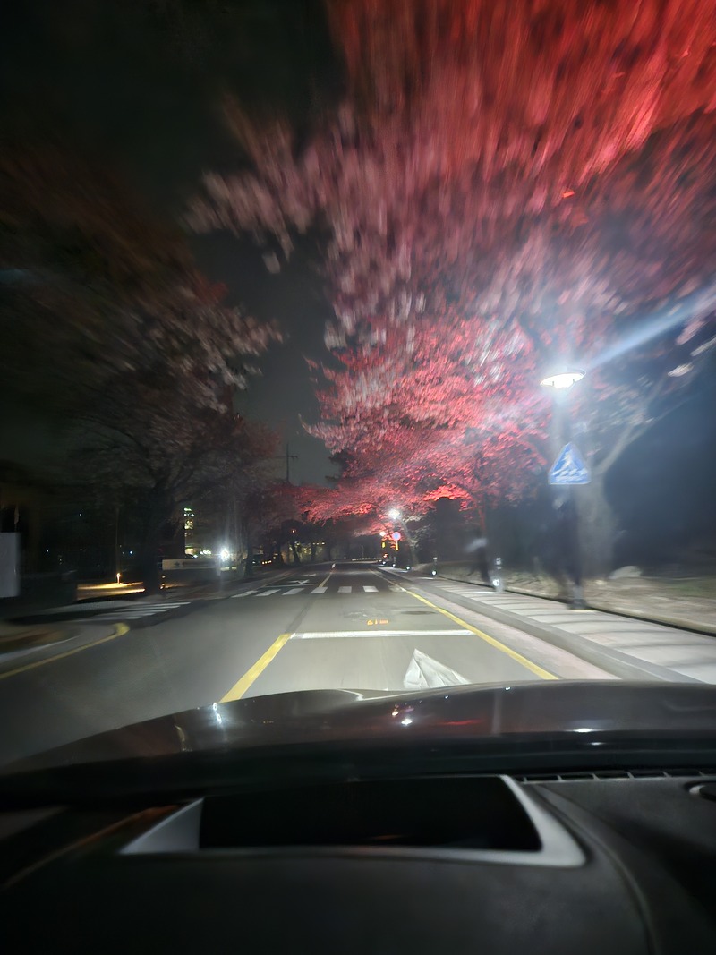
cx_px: 358
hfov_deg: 58.9
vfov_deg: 73.9
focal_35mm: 23
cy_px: 478
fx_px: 634
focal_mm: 5.4
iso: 1600
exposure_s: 1/13
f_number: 1.8
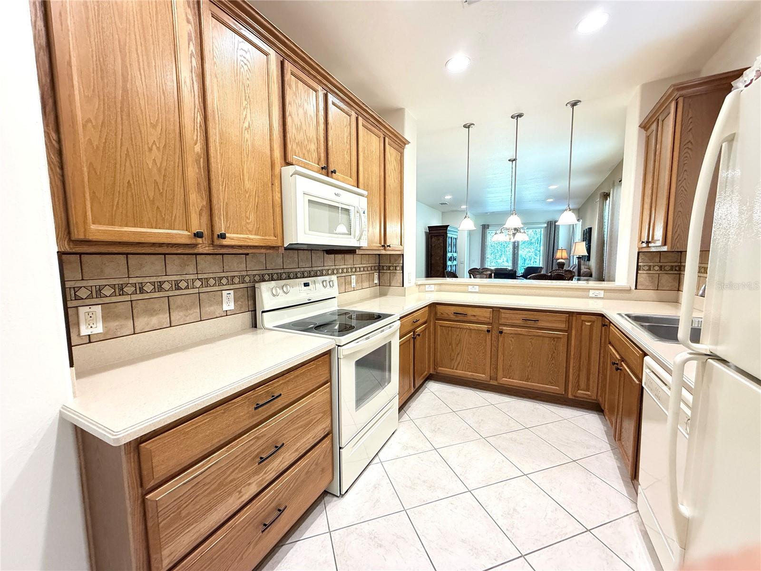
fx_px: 308
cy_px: 286
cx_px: 380
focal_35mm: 14
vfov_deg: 85.7
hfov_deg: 102.1
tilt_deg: -5.5
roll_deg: +0.5
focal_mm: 2.22
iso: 500
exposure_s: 1/60
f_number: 2.2
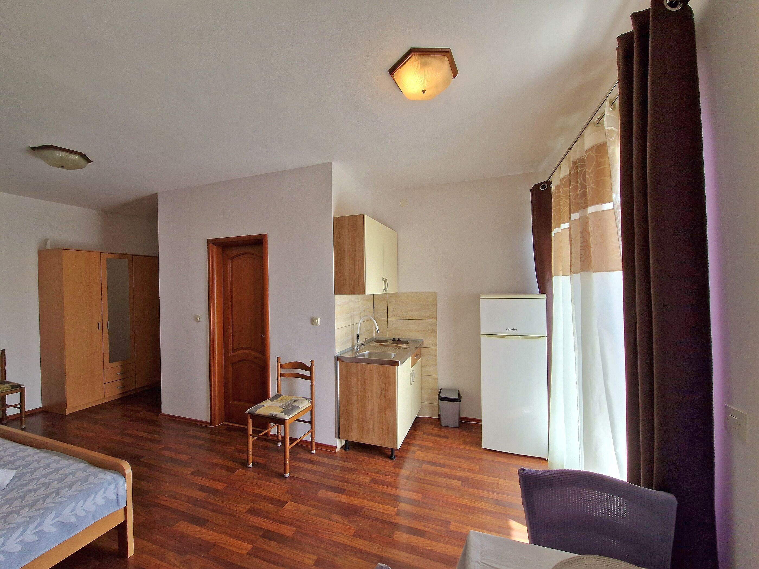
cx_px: 380
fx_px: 285
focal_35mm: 13
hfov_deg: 106.2
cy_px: 284
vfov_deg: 89.9
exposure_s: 1/294
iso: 50
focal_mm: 2.2
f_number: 2.2
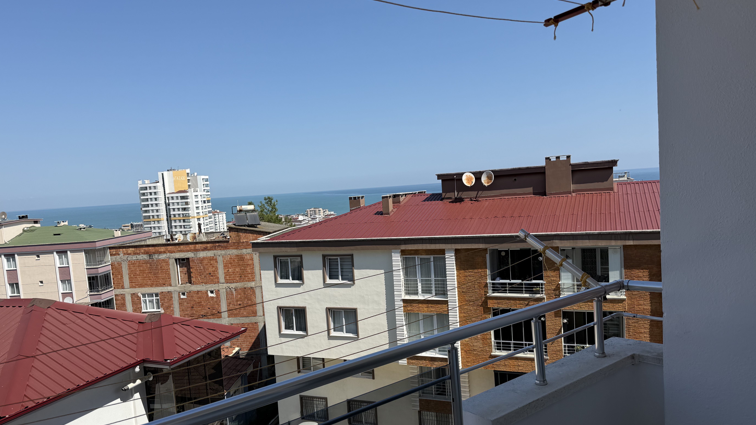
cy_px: 240
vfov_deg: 42.8
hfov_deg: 69.9
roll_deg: +4.0
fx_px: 541
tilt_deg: -5.4
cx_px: 370
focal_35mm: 27
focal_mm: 6.76
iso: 80
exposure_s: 1/5319
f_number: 1.78
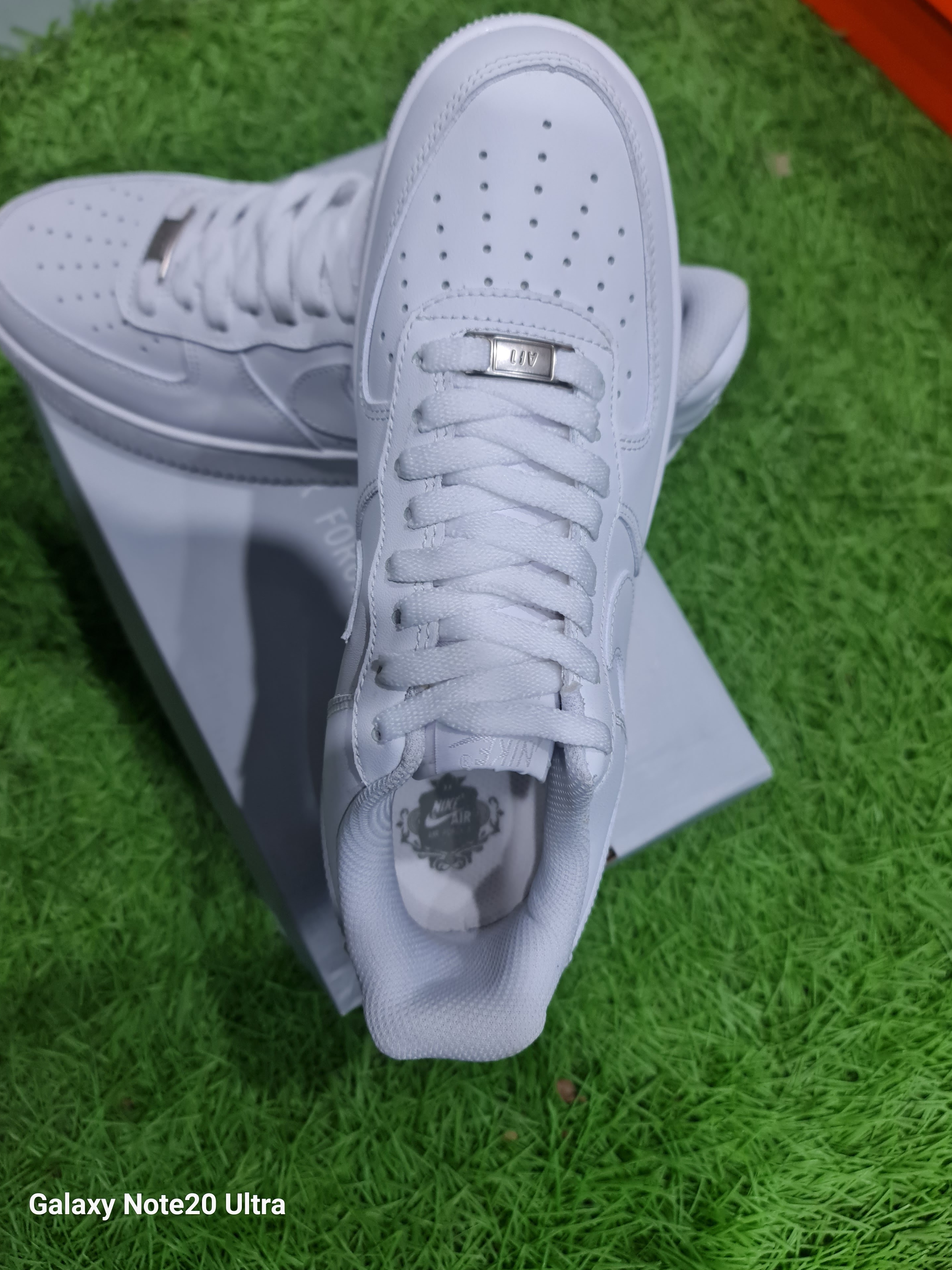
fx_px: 953
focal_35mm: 26
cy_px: 623
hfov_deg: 53.1
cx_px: 462
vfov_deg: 67.3
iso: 200
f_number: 1.8
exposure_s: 1/60
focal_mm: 7
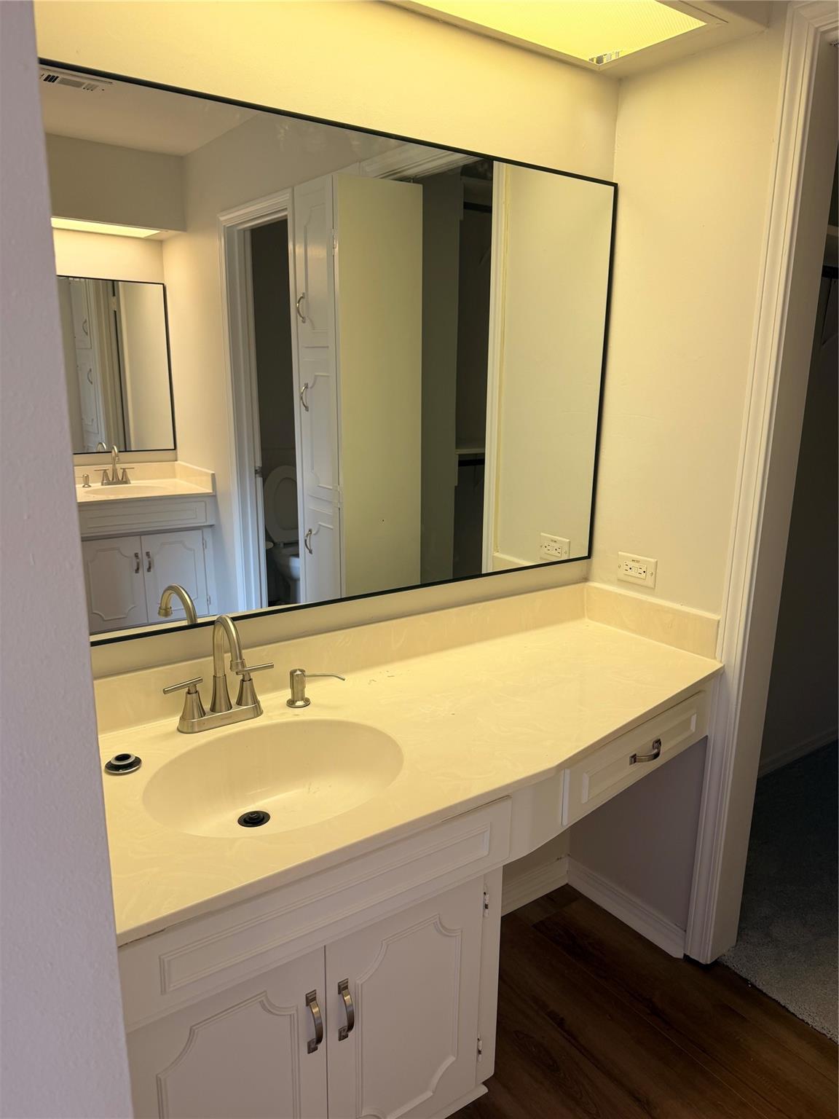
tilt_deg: -14.3
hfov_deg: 56.8
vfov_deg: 71.6
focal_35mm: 24
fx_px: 776
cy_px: 560
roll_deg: -1.0
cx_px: 420
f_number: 1.78
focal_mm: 6.76
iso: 100
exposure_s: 1/60
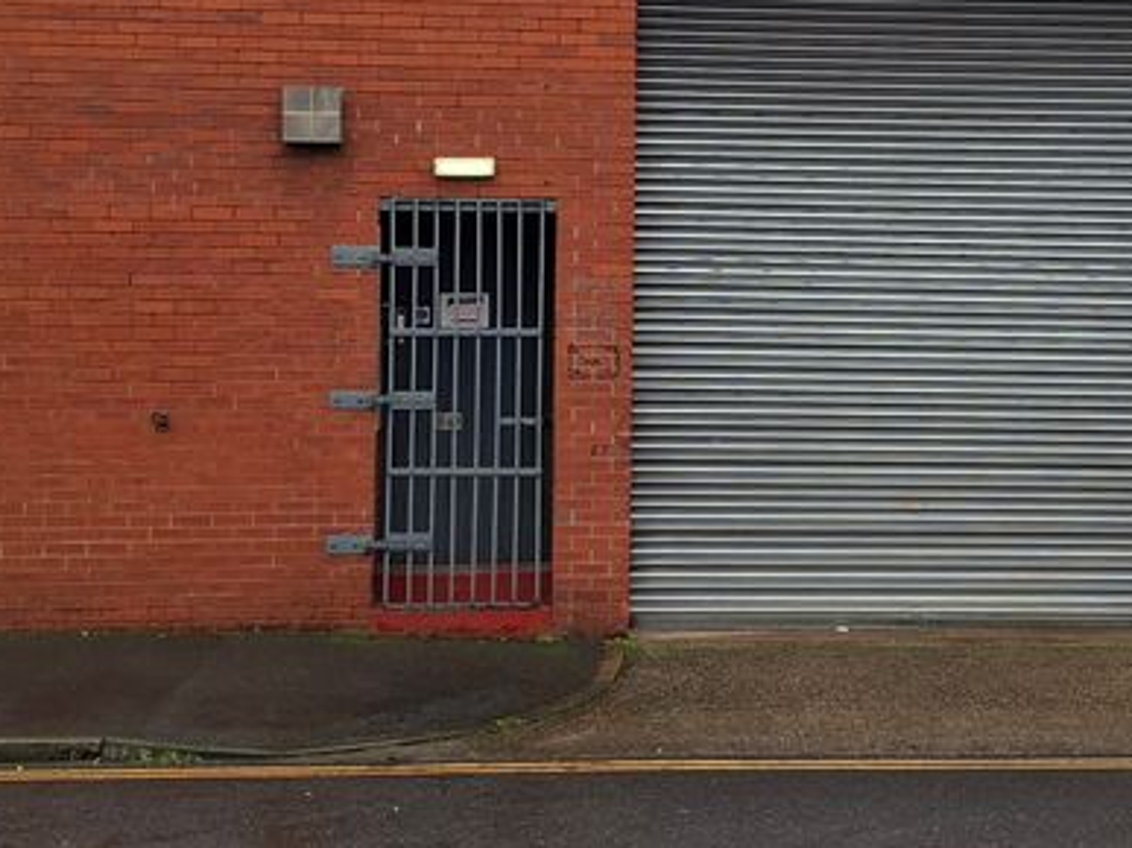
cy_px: 294
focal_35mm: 66
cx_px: 810
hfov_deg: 29.1
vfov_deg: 22.2
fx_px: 2158
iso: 50
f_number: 1.8
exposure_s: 1/242
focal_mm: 5.54
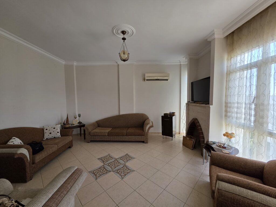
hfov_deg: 106.2
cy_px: 104
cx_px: 138
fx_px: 104
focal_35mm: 13
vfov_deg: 89.9
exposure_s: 1/120
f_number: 1.9
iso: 25
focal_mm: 2.2
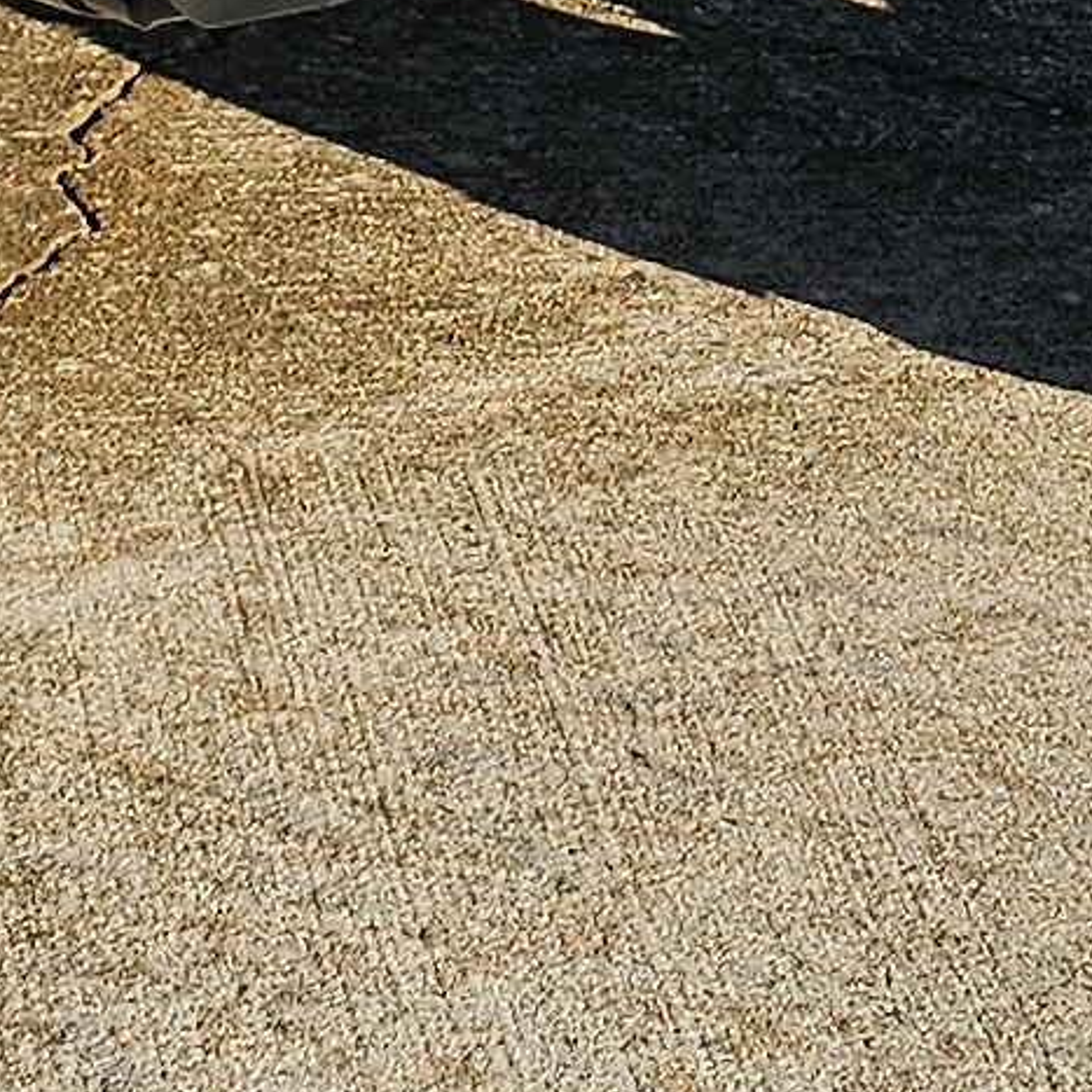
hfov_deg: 10.0
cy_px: -795
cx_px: 283
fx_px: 6210
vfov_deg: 9.6
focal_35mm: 174
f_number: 1.7
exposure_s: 1/509
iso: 10
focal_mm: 6.3
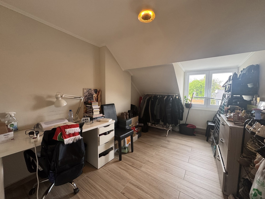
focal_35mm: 14
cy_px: 100
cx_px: 132
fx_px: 107
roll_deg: -0.7
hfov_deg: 102.1
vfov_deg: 85.7
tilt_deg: -3.8
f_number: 2.2
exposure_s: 1/100
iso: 125
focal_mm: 2.22
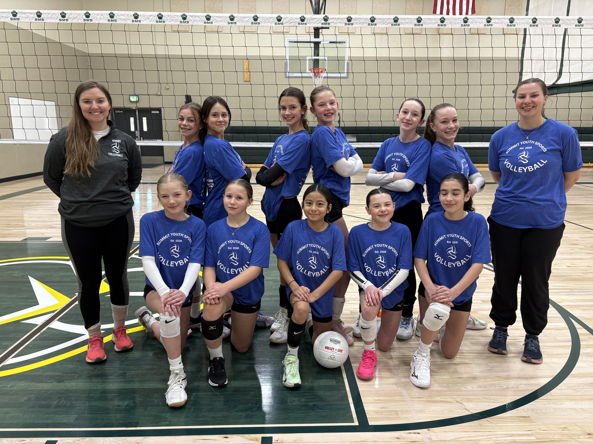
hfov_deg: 67.3
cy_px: 222
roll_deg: +0.3
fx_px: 445
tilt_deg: -11.5
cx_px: 296
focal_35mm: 26
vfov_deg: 53.1
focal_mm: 5.96
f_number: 1.6
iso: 125
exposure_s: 1/91
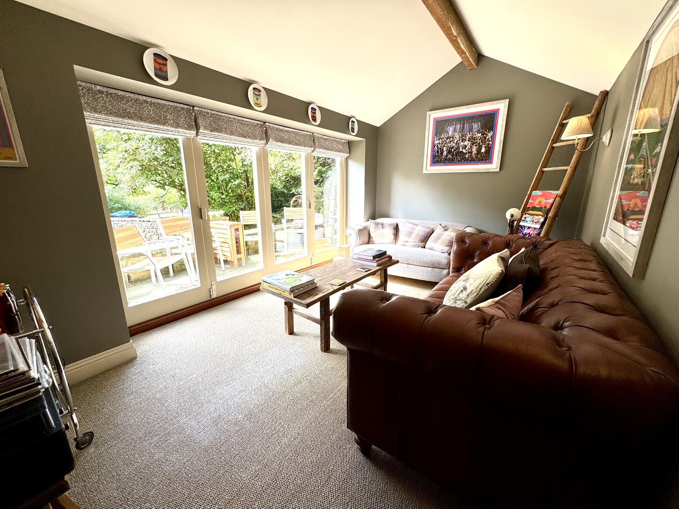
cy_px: 254
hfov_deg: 102.1
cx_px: 340
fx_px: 275
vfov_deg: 85.7
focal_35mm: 14
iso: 40
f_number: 2.2
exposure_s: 1/137
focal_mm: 2.22
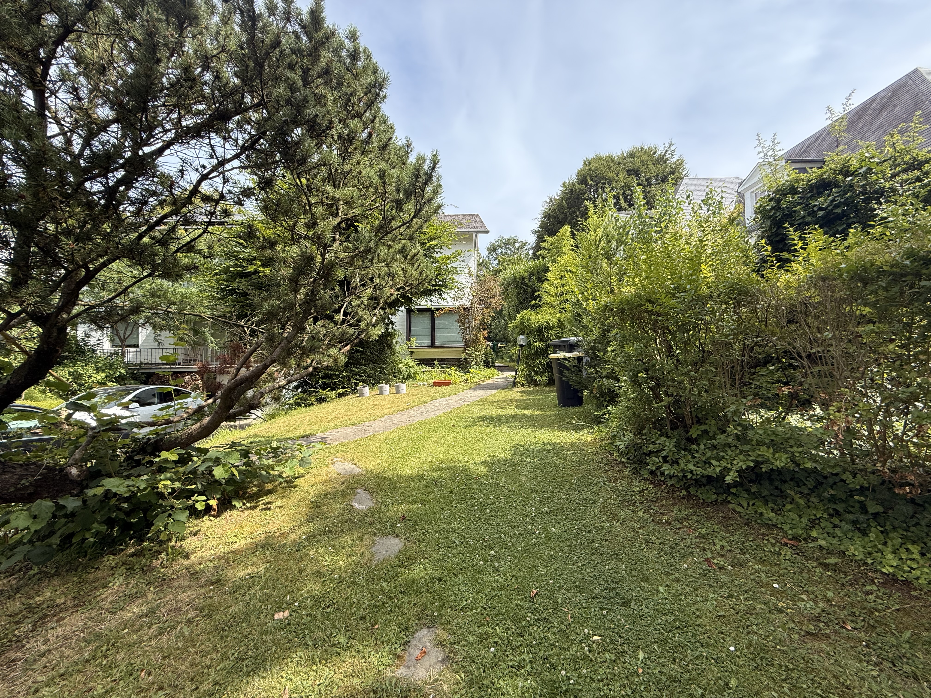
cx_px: 466
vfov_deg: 85.7
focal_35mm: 14
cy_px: 349
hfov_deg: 102.1
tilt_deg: +2.0
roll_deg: +0.3
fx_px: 377
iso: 64
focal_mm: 2.22
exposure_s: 1/820
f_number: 2.2
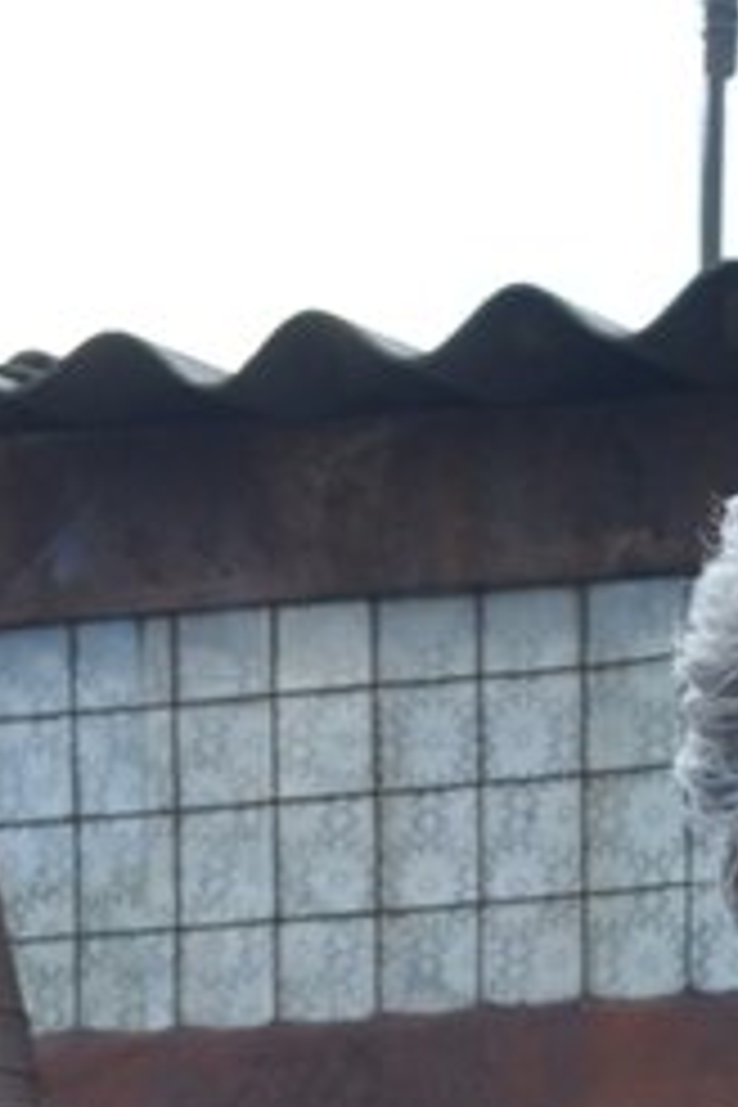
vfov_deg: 10.2
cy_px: 2117
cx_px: 1213
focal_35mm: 188
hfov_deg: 7.2
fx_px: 5781
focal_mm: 32
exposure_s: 1/200
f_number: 7.1
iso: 200
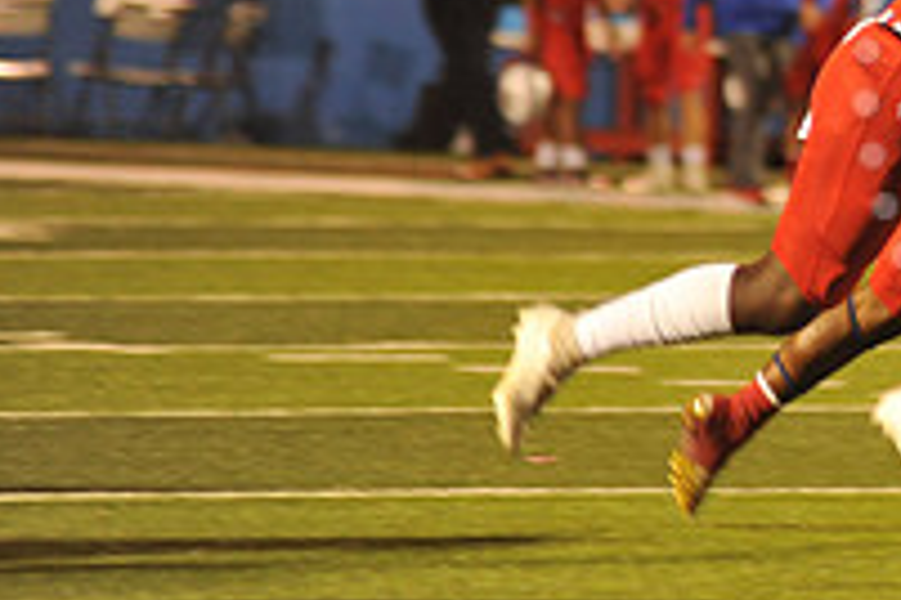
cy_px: 76
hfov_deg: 3.6
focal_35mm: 576
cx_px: 1282
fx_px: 14415
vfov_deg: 2.4
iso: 2000
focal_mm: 200
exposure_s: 1/200
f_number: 2.8
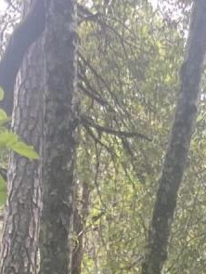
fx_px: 1393
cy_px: 900
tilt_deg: -10.1
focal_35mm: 176
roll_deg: +0.1
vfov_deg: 8.7
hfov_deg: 8.4
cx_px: 70
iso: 64
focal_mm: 5.1
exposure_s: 1/121
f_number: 1.6
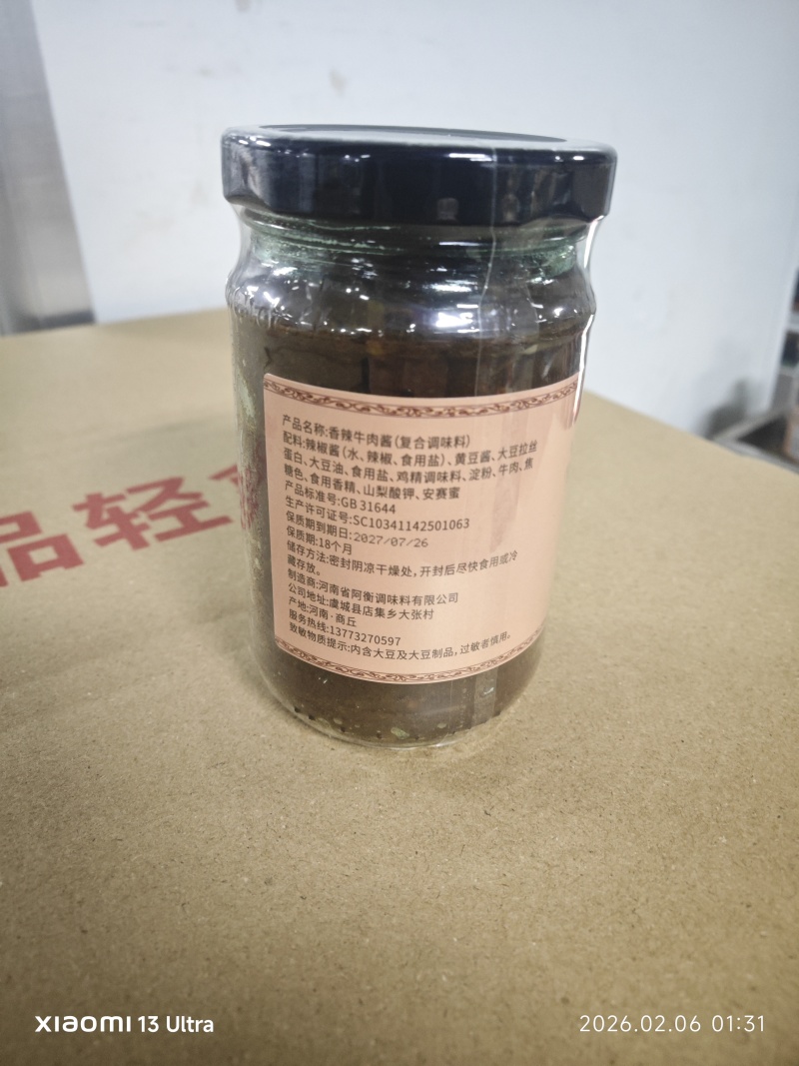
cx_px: 400
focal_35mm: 23
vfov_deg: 73.9
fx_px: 708
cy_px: 533
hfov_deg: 58.9
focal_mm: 8.7
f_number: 4
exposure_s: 1/30
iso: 6400
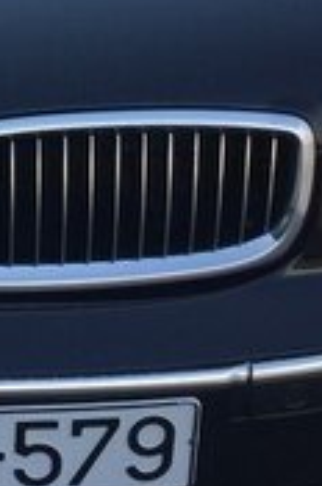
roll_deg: -0.7
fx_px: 1535
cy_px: -124
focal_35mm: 114
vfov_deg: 17.0
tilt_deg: -18.4
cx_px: -130
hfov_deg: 11.6
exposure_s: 1/488
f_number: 2.2
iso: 32
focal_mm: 4.15
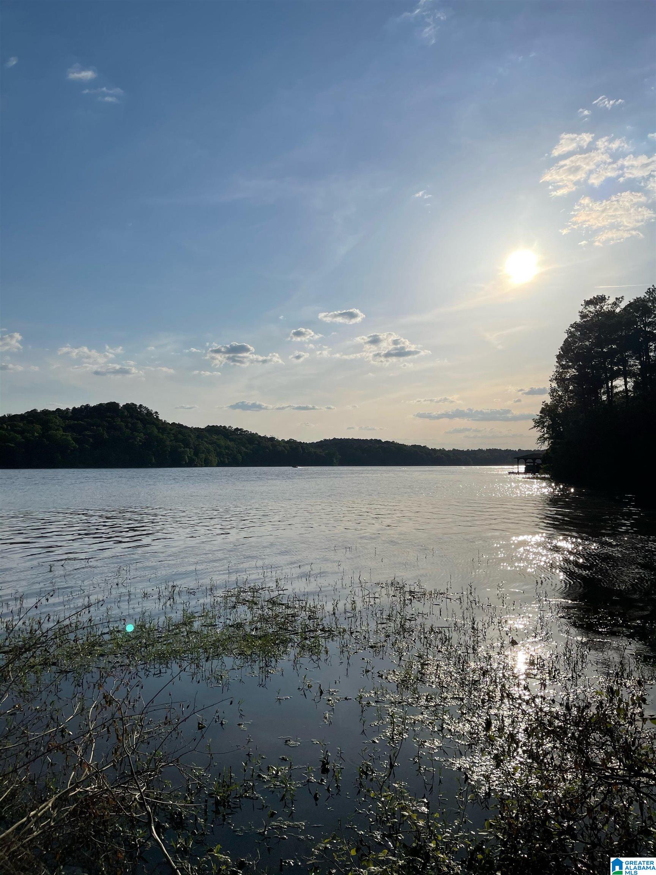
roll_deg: +0.4
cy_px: 438
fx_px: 657
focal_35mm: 26
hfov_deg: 53.1
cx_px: 328
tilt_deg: +3.4
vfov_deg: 67.3
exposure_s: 1/25000
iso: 32
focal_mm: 5.1
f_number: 1.6
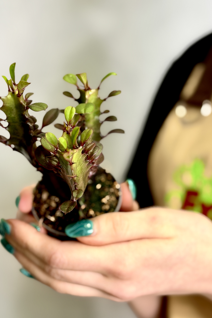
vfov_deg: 30.1
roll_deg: -0.9
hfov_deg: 20.3
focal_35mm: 67
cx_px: 98
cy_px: 178
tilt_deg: -10.5
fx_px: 592
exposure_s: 1/121
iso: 64
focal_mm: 6.76
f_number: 1.78
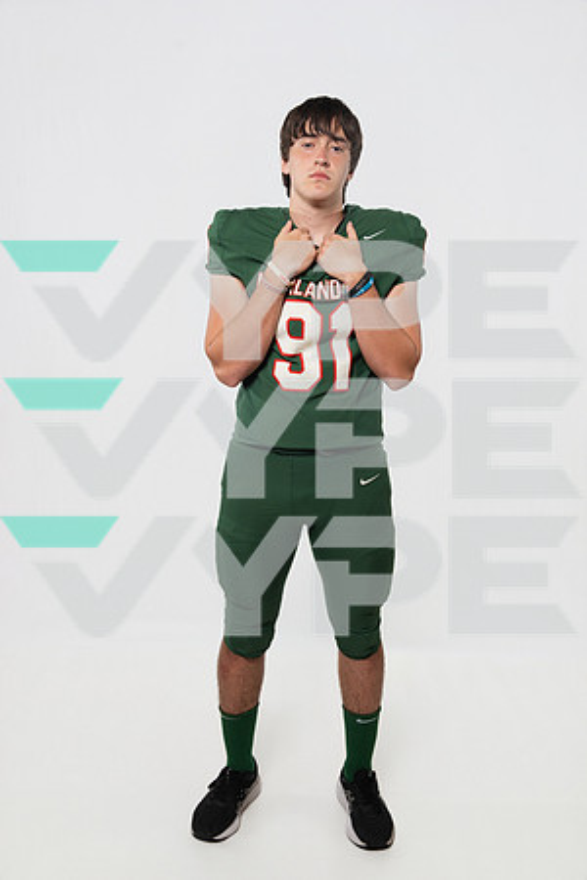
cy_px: 440
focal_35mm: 37
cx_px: 294
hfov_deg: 36.2
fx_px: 898
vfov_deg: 52.3
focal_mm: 36.7
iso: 500
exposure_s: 1/160
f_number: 8
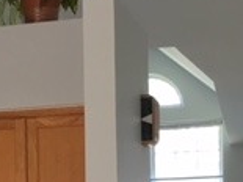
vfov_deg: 11.8
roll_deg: +1.9
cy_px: 278
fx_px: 842
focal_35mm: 120
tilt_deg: -3.6
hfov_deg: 16.2
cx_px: 17
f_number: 2.2
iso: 32
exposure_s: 1/30
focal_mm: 4.15
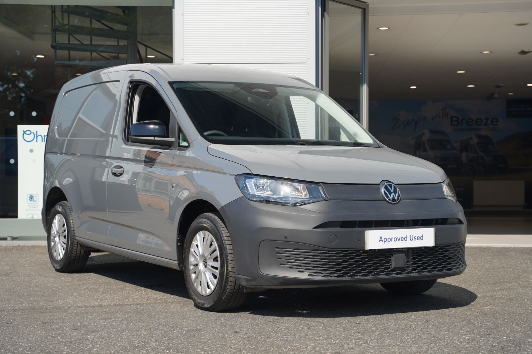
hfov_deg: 33.2
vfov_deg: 22.4
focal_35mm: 60
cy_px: 177
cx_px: 266
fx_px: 892
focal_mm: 60.4
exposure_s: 1/250
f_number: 4.5
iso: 100
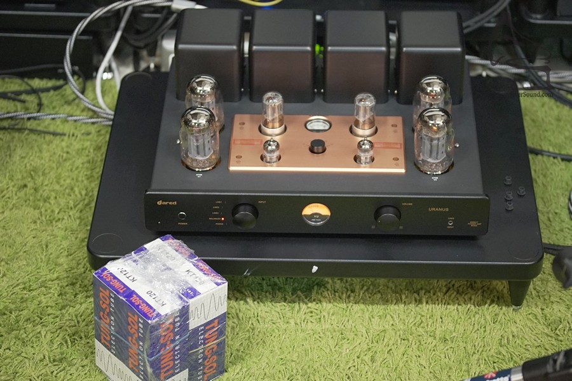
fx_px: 1430
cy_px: 190
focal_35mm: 90
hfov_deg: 22.6
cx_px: 286
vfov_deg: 15.2
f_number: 2.8
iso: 2500
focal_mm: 60
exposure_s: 1/30
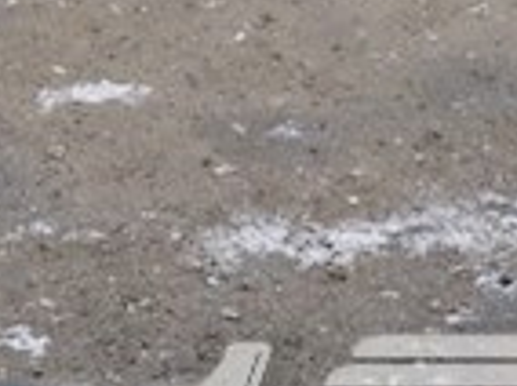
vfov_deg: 13.8
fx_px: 1551
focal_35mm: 104
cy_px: 444
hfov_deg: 18.9
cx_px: 262
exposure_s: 1/80
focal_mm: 4
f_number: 3.1
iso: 80
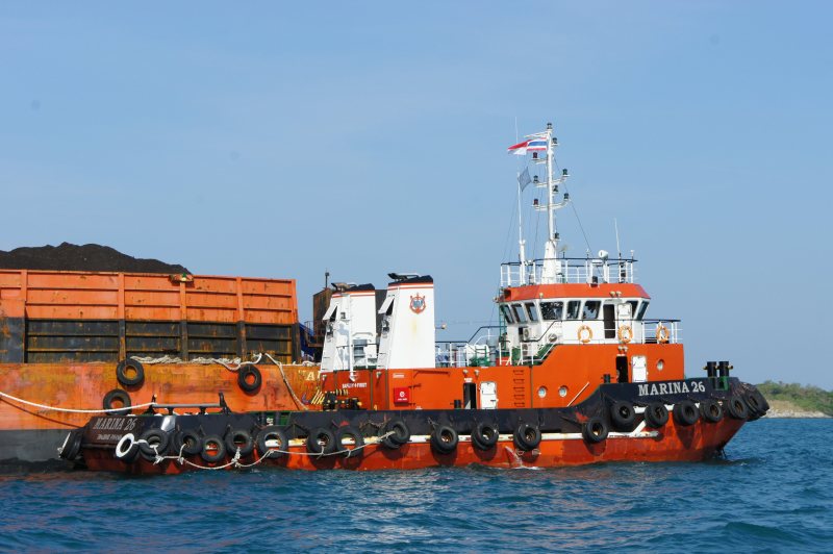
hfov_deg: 27.5
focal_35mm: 74
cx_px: 416
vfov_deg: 18.5
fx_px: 1699
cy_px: 277
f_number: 13
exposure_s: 1/200
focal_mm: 49
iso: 200
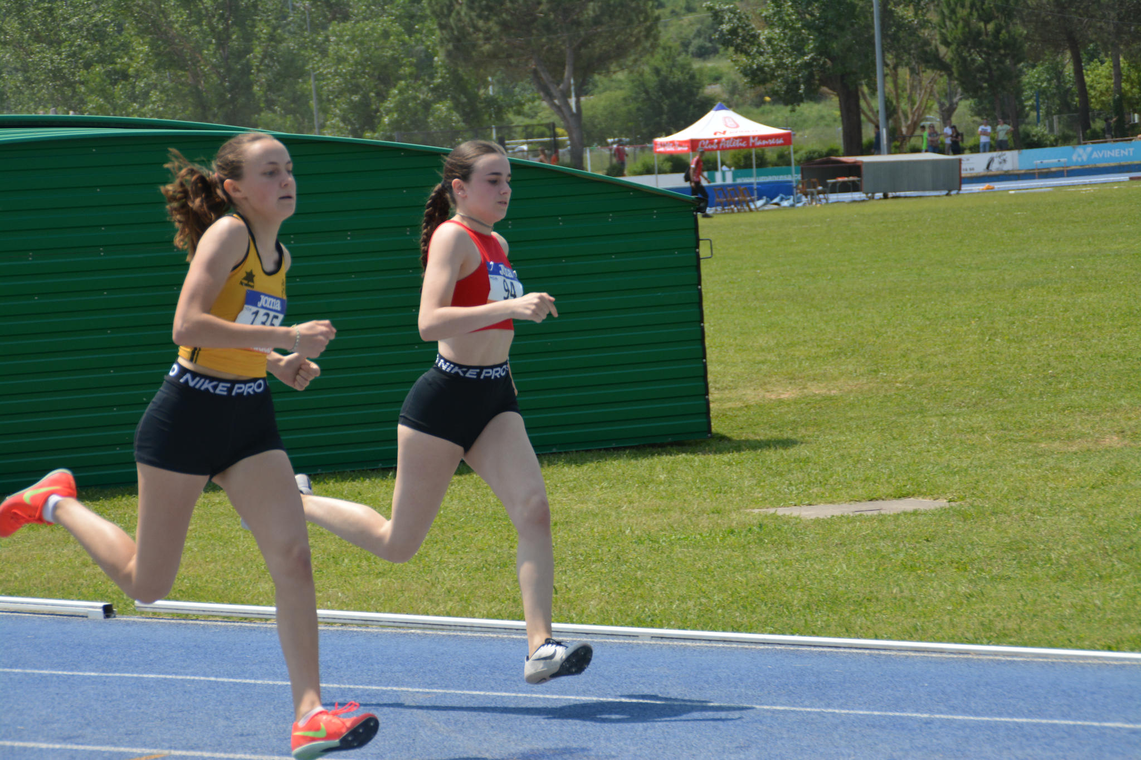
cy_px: 380
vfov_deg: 9.3
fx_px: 4658
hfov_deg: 14.0
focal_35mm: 147
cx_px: 570
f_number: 6.3
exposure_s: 1/1600
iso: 400
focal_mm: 98
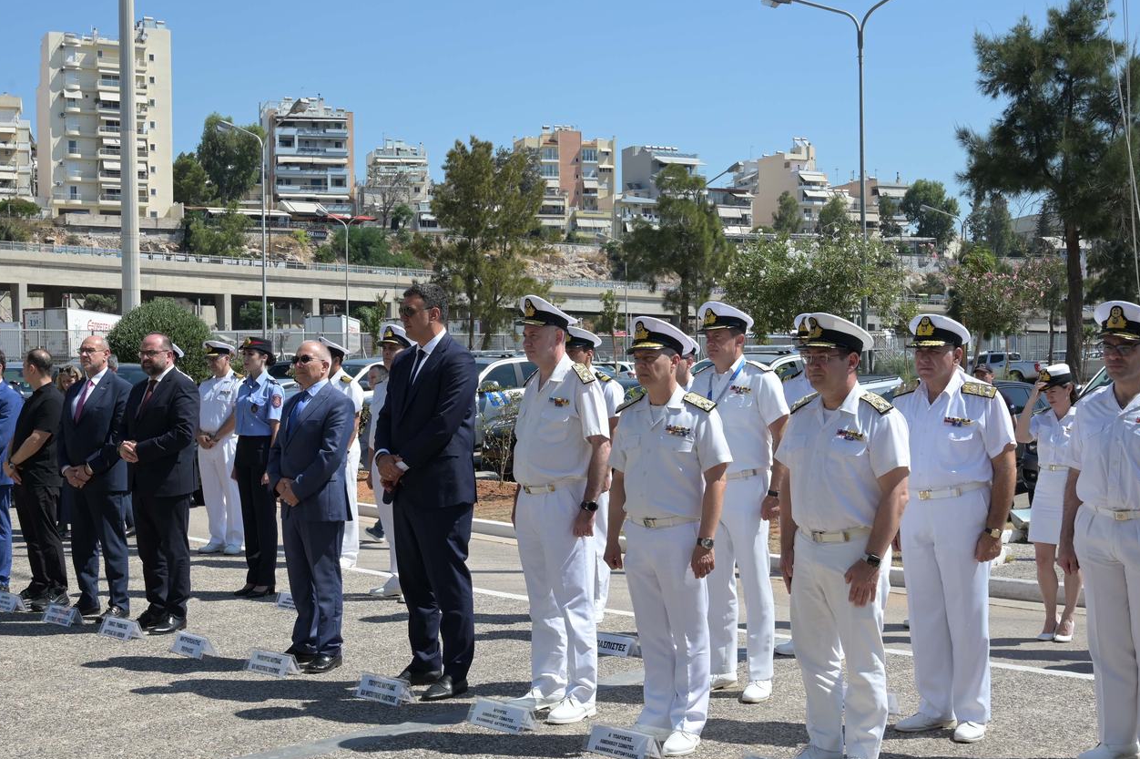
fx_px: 1456
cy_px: 393
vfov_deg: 29.2
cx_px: 482
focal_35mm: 46
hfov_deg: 42.6
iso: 200
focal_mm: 36
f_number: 13
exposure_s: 1/200
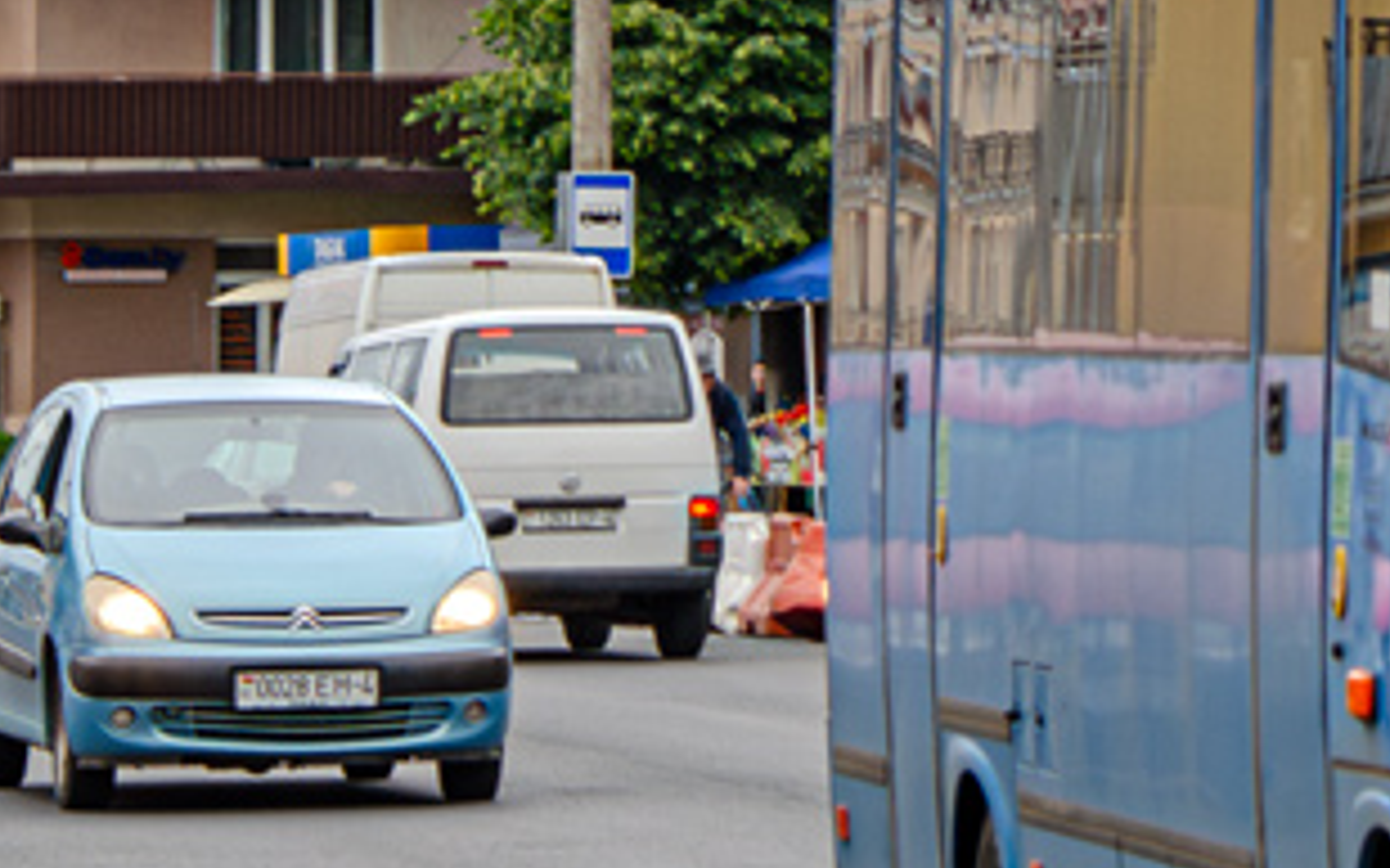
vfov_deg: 4.1
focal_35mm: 321
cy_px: -29
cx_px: 2191
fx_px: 12158
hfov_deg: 6.4
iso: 200
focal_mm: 50
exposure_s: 1/400
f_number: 5
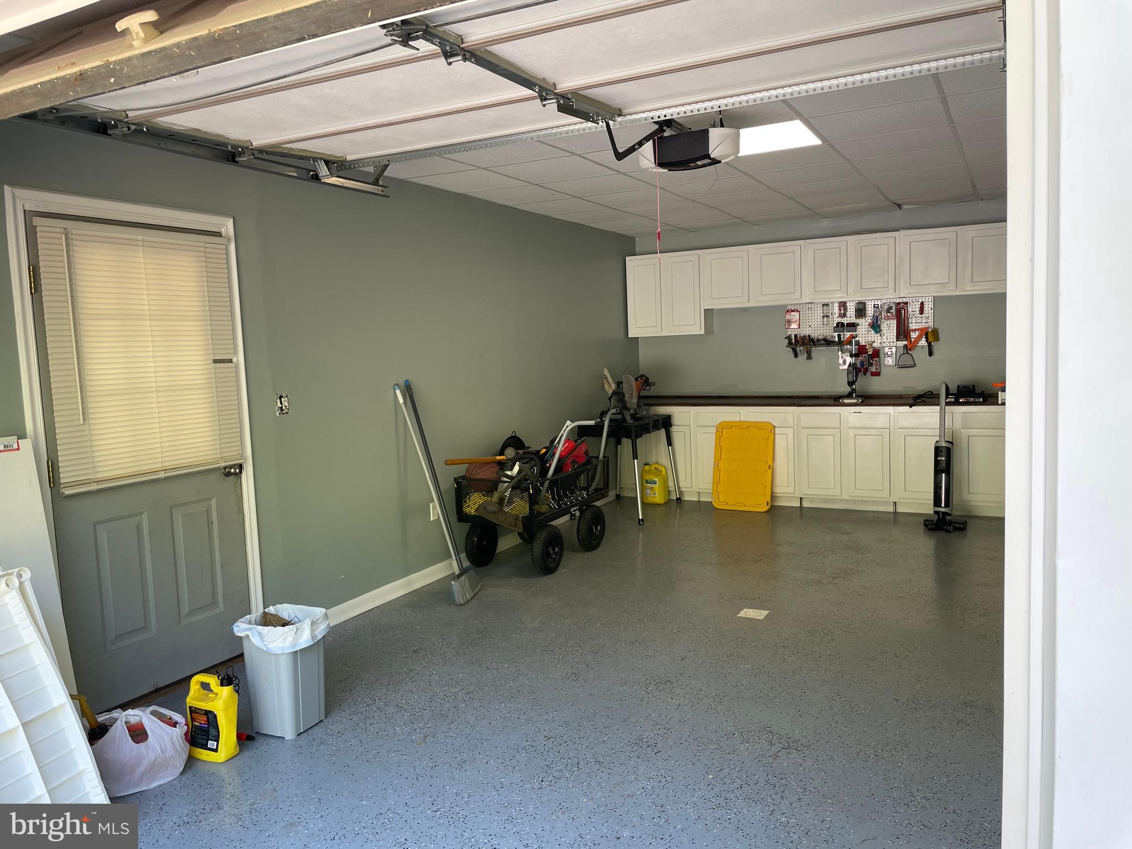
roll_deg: +3.2
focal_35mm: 26
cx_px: 566
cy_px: 424
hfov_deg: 67.3
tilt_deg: -2.6
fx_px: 850
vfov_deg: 53.1
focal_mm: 4.2
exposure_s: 1/121
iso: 64
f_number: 1.6
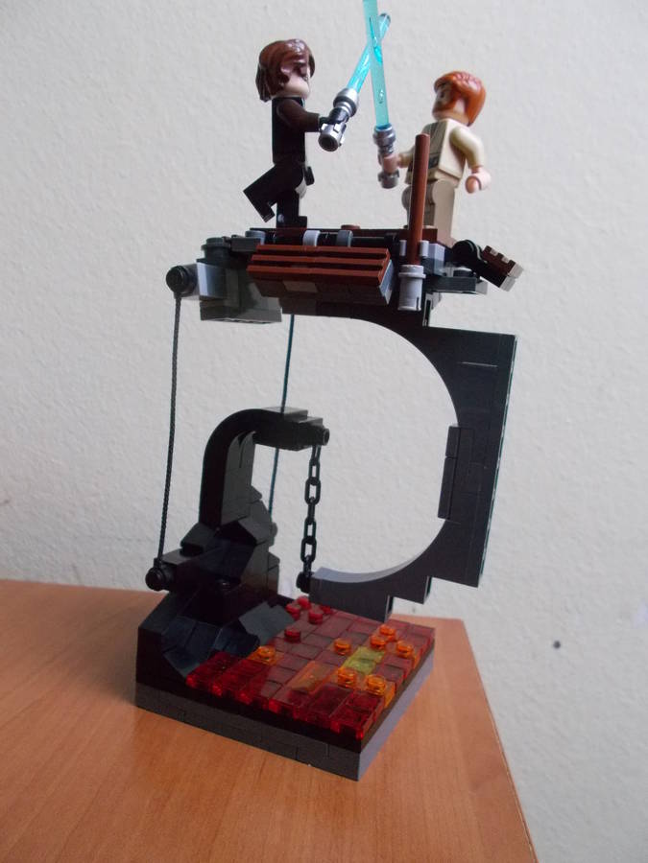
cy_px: 432
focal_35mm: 26
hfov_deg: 53.1
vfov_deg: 67.3
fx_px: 649
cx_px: 324
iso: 400
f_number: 3.2
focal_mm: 4.6
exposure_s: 1/125
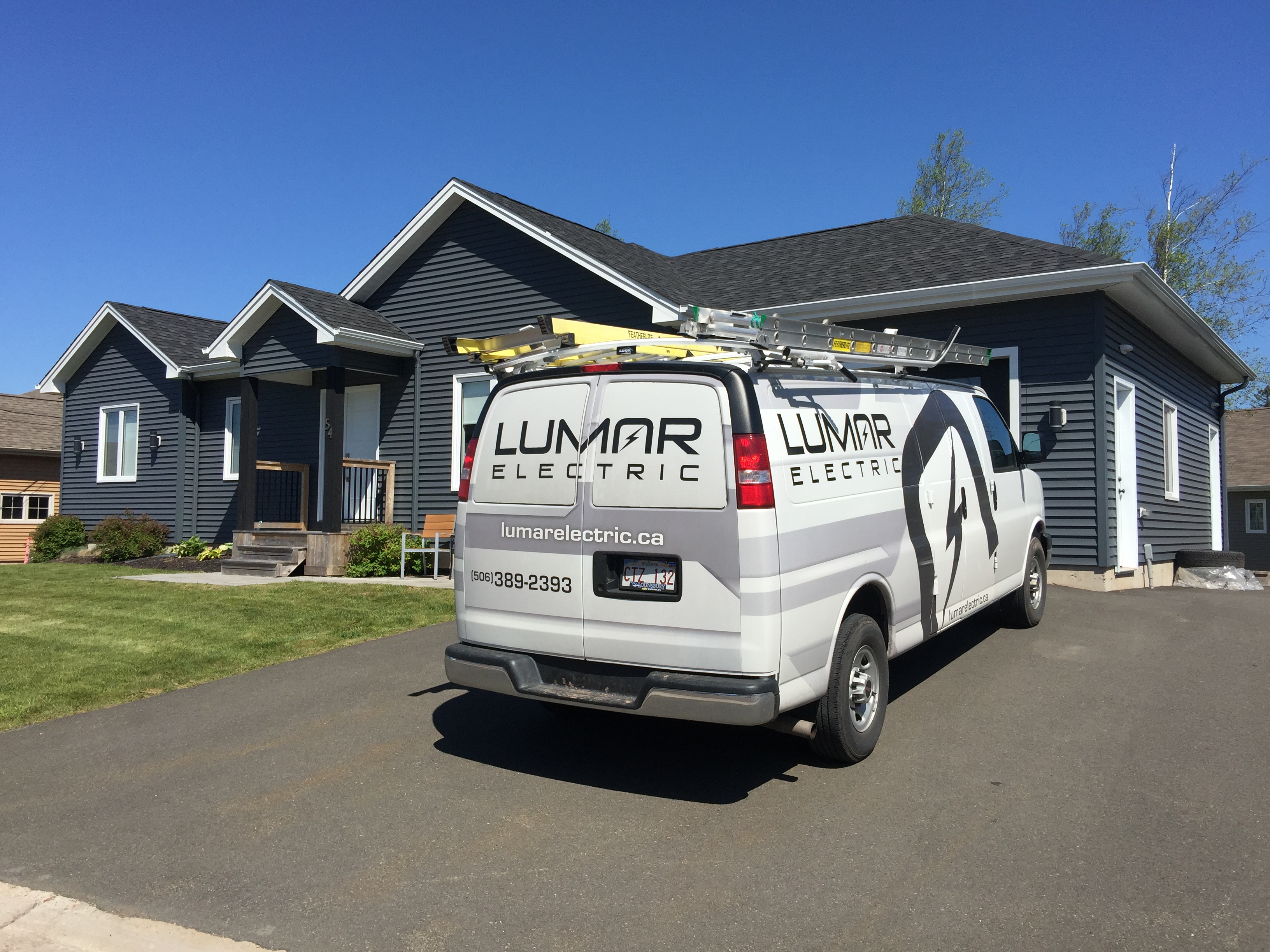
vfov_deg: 48.2
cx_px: 635
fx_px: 1064
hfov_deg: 61.7
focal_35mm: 29
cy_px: 476
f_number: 2.2
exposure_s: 1/2825
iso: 32
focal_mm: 4.15
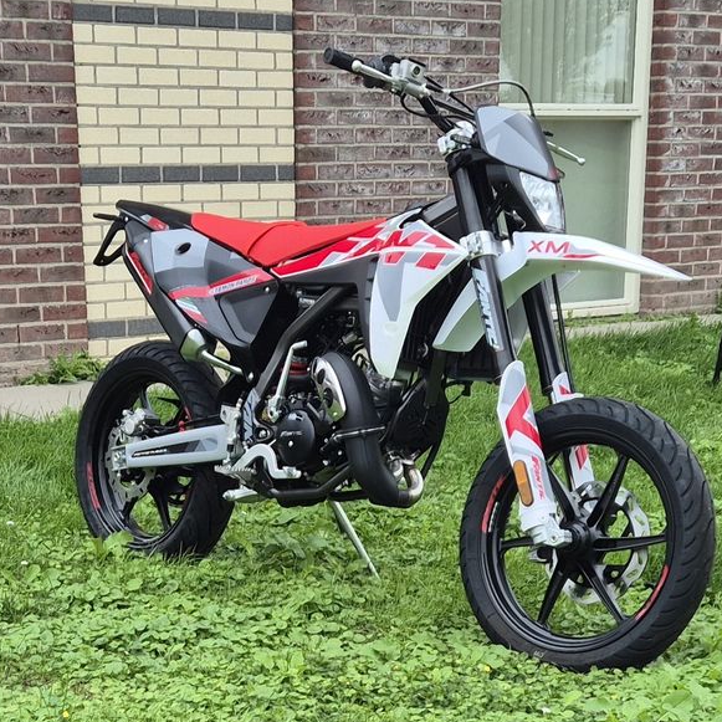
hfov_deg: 56.9
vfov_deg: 57.3
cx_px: 426
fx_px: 661
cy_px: 357
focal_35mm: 28
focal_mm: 5.4
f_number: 1.8
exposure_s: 1/241
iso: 25
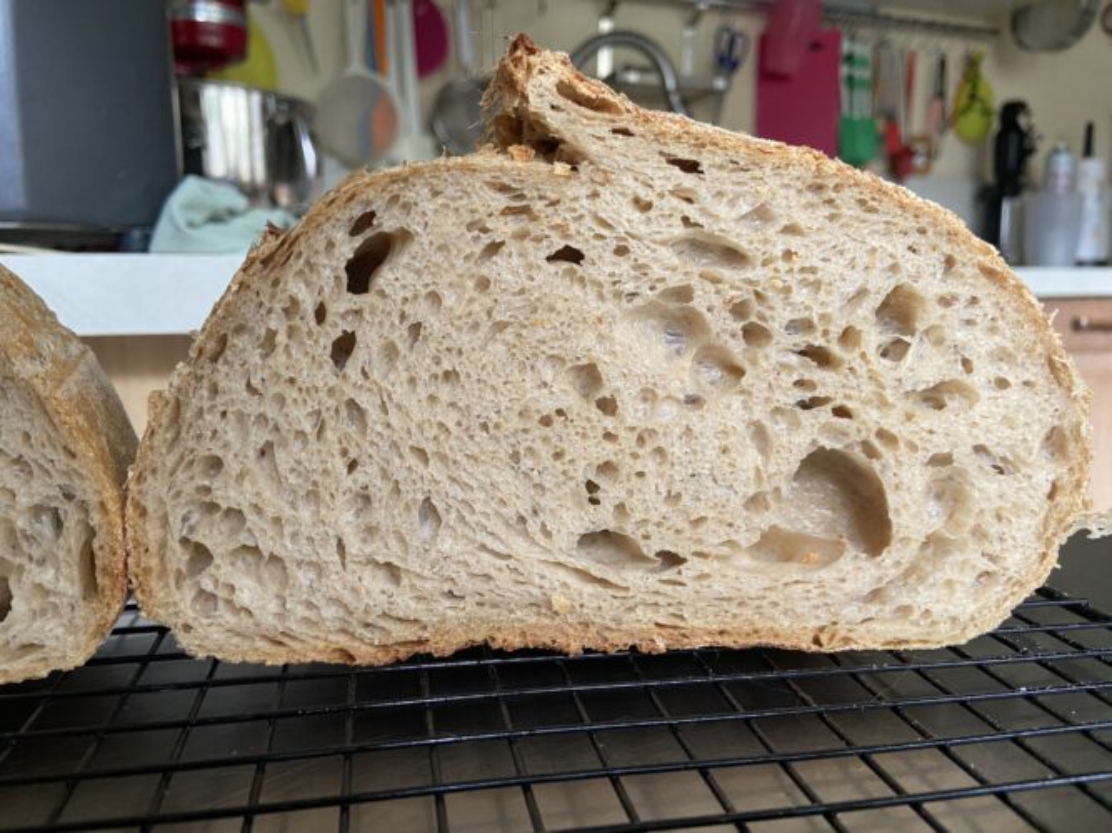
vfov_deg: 53.0
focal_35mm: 26
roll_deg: +0.4
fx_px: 835
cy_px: 416
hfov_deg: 67.3
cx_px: 556
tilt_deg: -9.4
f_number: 1.8
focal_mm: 4.25
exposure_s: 1/60
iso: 160
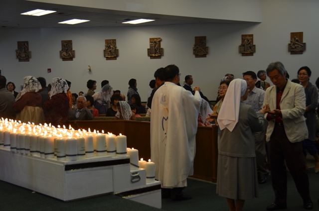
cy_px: 106
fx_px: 478
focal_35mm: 54
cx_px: 160
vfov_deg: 25.0
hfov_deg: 36.9
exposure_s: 1/60
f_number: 4.2
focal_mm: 36
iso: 400
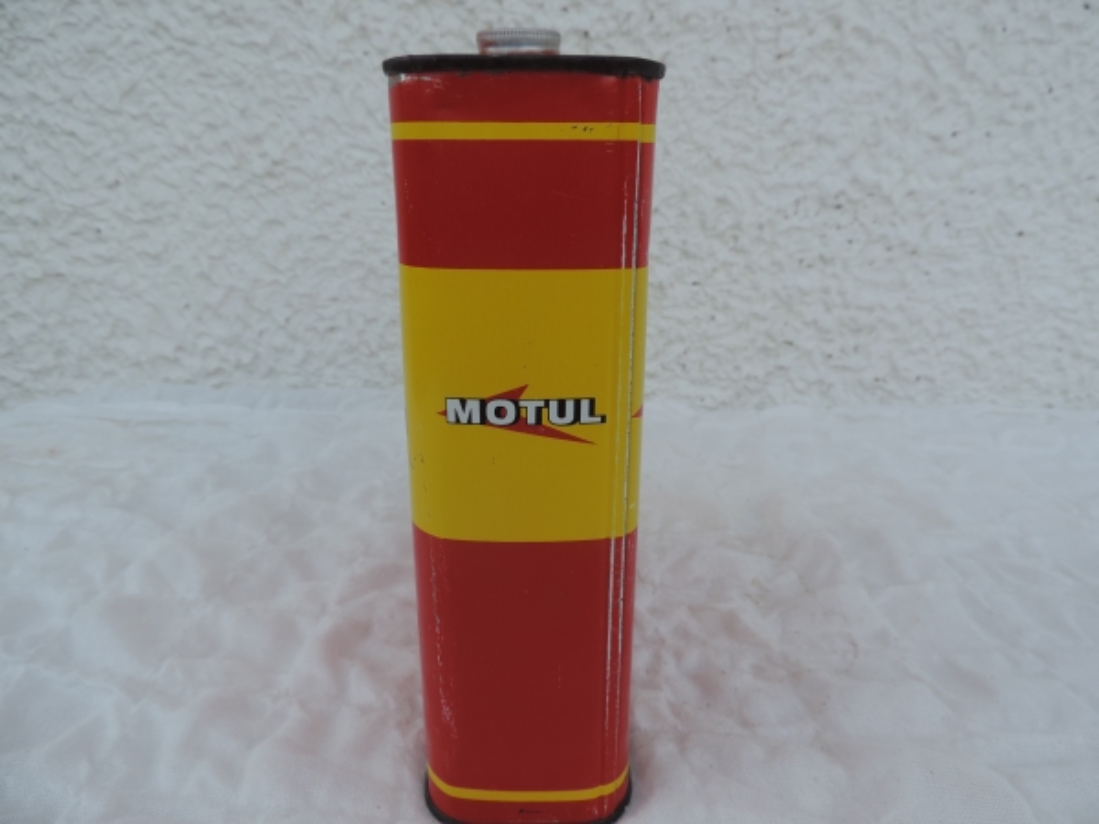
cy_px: 412
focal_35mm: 24
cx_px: 550
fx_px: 762
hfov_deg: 71.6
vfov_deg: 56.8
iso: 80
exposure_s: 1/250
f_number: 3
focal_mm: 4.3
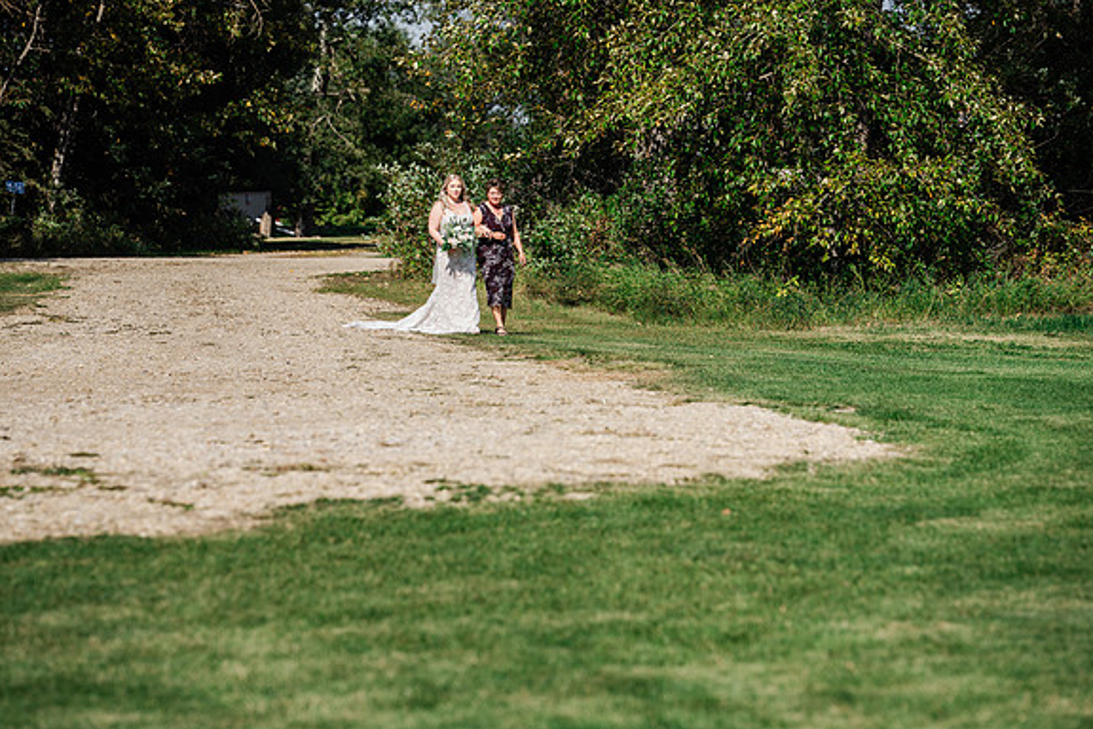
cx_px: 548
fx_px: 4584
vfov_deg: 9.1
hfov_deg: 13.6
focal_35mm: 151
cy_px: 364
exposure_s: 1/1250
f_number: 4
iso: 125
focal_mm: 150
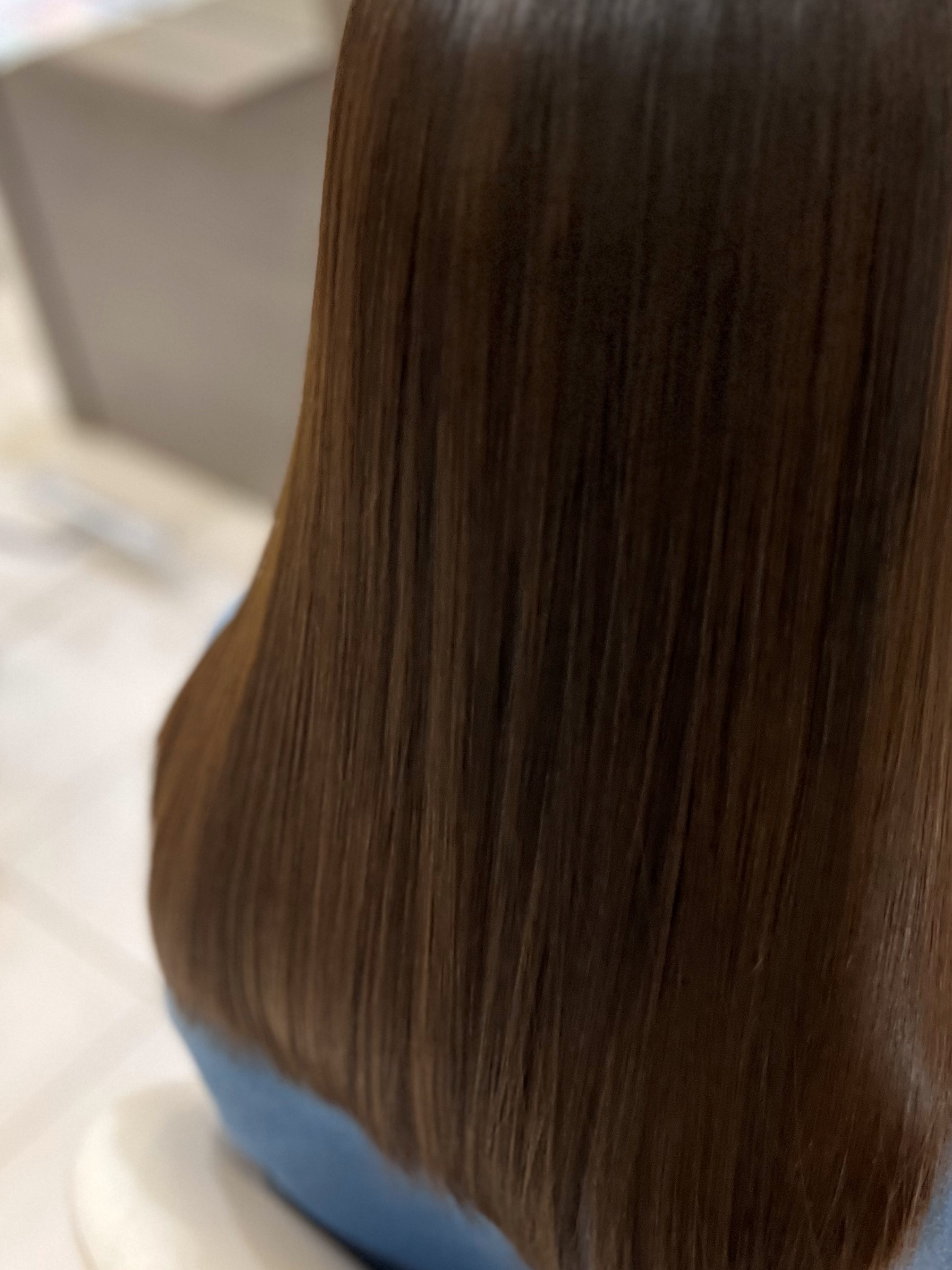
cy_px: 537
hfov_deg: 36.2
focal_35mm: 39
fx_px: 1430
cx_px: 686
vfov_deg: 47.7
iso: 320
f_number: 1.5
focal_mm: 5.7
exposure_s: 1/50
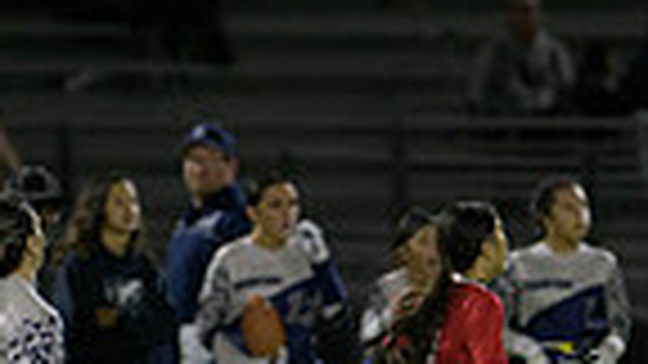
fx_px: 14468
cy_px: 425
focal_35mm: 842
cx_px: 356
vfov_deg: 1.4
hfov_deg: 2.6
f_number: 2.8
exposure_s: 1/640
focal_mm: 200
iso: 2500
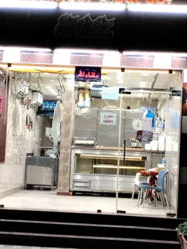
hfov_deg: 16.1
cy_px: 124
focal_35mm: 92
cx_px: 94
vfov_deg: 21.3
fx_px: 663
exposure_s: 1/33.3
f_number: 1.8
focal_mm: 4.05
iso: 431
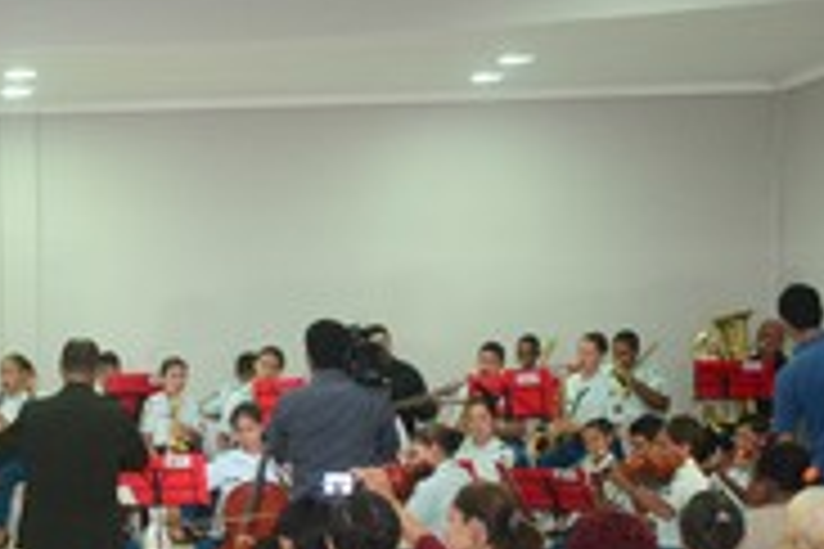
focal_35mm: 103
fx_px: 2357
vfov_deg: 13.1
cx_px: 5
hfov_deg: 19.3
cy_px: 567
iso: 1600
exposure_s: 1/60
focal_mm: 28
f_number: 4
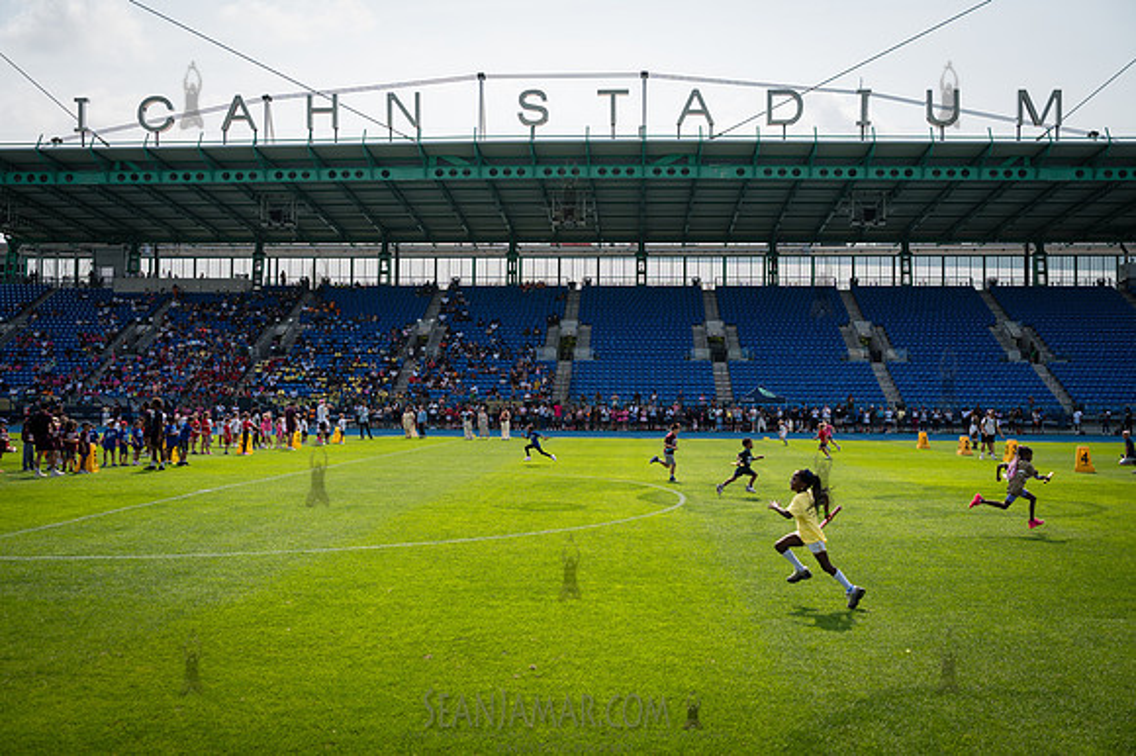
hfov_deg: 53.8
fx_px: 1118
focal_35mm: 35
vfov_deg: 37.3
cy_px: 378
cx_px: 568
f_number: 5
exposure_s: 1/640
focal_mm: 35
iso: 100
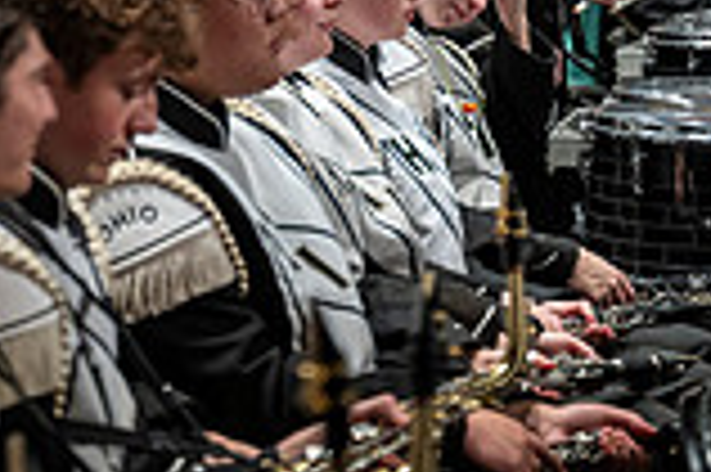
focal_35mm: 257
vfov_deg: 5.3
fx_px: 5070
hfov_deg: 8.0
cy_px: -366
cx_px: -45
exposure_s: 1/500
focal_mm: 70
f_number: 2.8
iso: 800
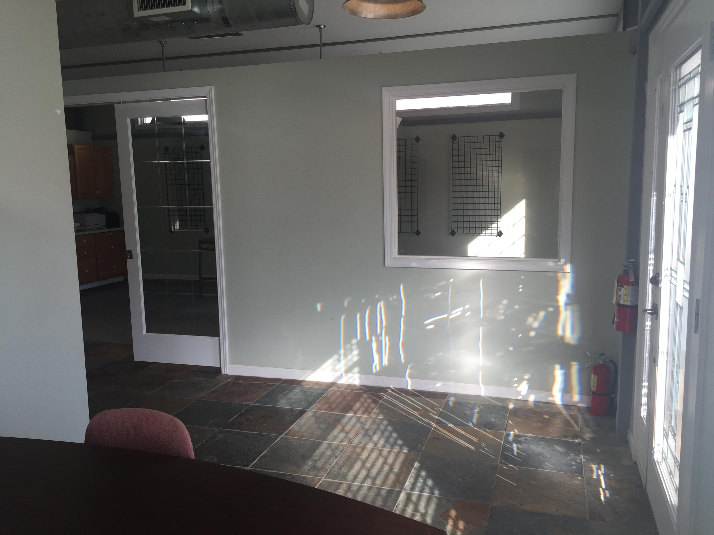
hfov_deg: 61.7
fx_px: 598
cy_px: 268
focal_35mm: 29
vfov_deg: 48.2
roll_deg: +0.0
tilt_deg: -8.3
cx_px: 357
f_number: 2.2
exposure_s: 1/154
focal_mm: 4.15
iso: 32
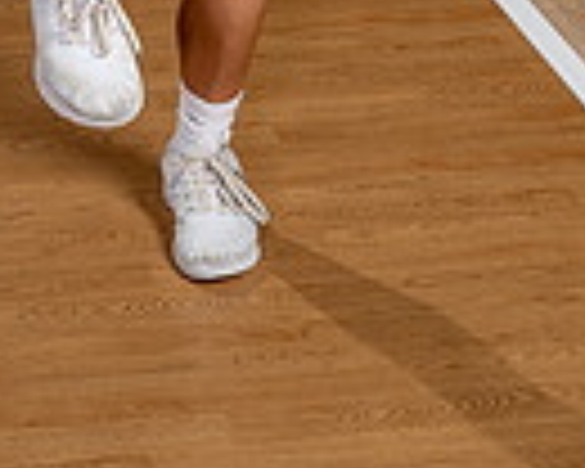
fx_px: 2424
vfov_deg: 10.0
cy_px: -531
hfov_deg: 13.7
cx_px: 112
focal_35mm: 140
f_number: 8
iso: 100
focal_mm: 43
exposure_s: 1/250
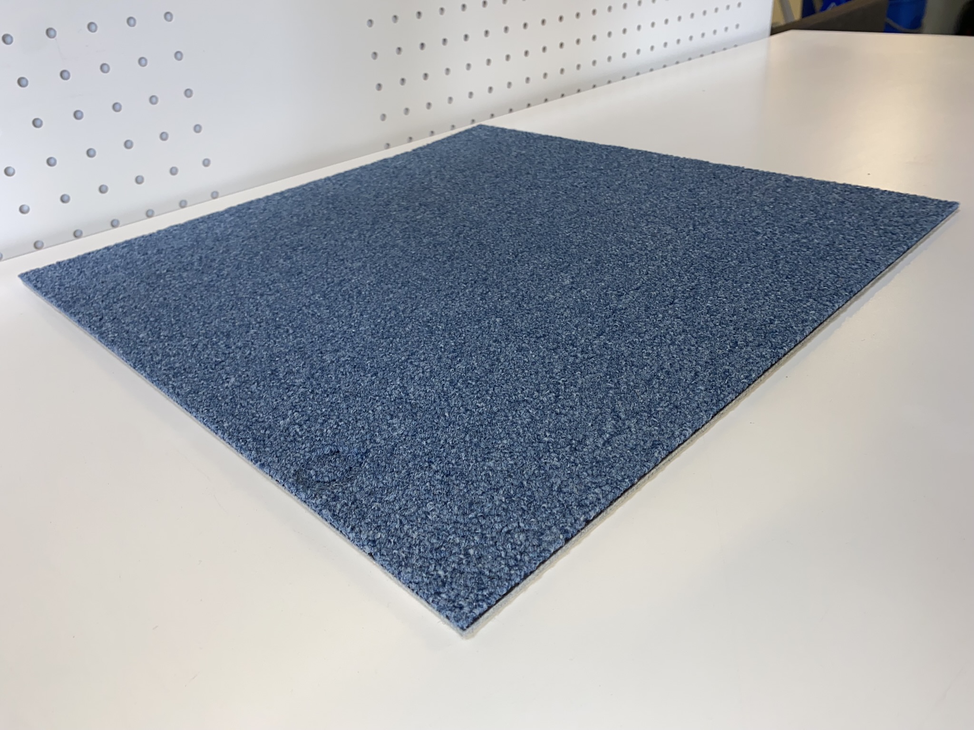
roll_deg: +6.1
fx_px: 732
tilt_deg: -30.1
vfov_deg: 53.1
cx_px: 487
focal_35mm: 26
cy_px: 365
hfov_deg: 67.3
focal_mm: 4.25
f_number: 1.8
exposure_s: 1/43
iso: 32
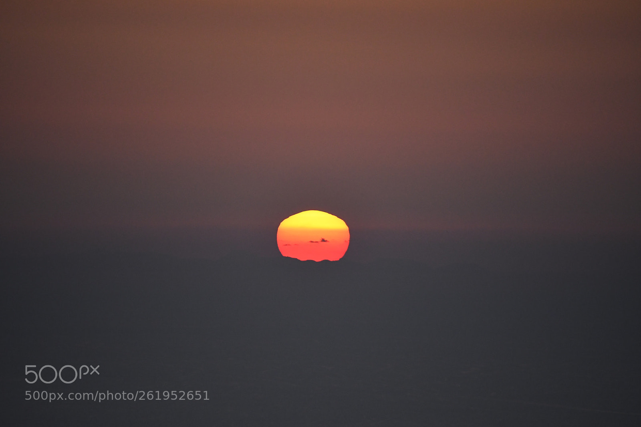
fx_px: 8010
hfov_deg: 4.6
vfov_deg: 3.1
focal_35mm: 450
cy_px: 214
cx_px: 320
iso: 1600
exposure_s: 1/1600
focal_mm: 300
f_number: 7.1
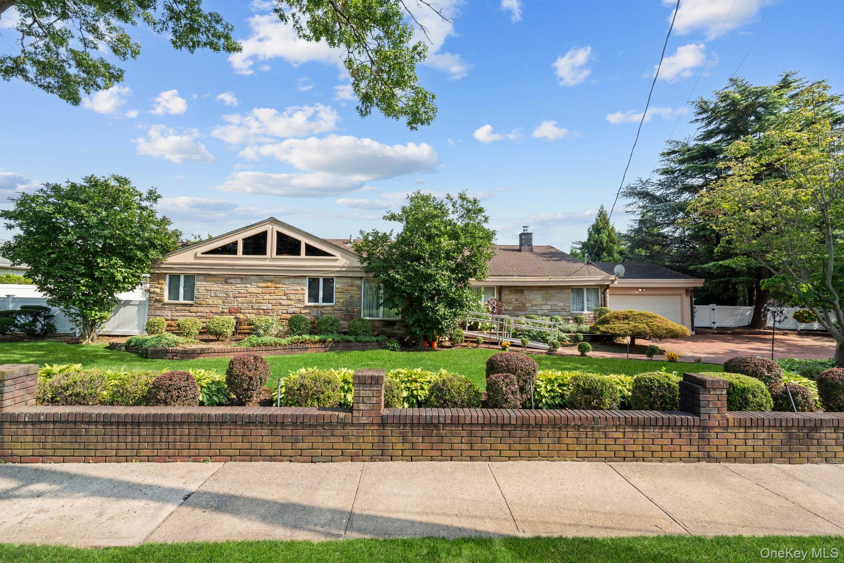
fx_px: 328
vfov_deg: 81.2
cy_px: 282
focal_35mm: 14
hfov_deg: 104.3
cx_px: 422
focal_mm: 14
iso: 500
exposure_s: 1/400
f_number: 10
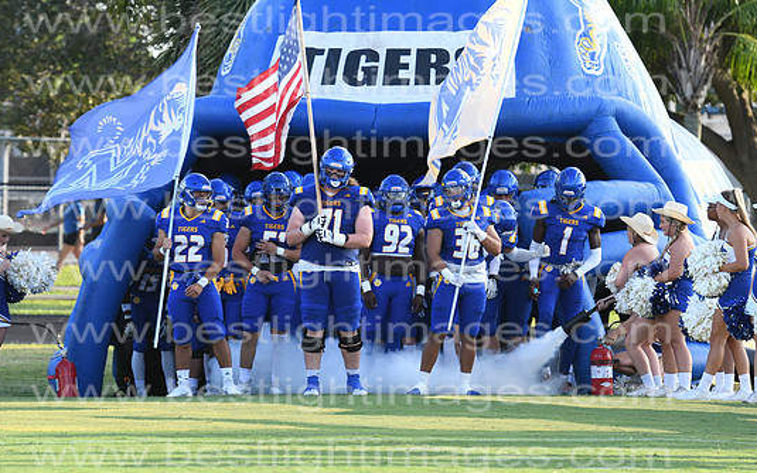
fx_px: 5642
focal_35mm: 274
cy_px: 240
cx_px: 351
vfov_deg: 4.8
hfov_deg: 7.7
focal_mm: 165
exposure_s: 1/500
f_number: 5.6
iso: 360
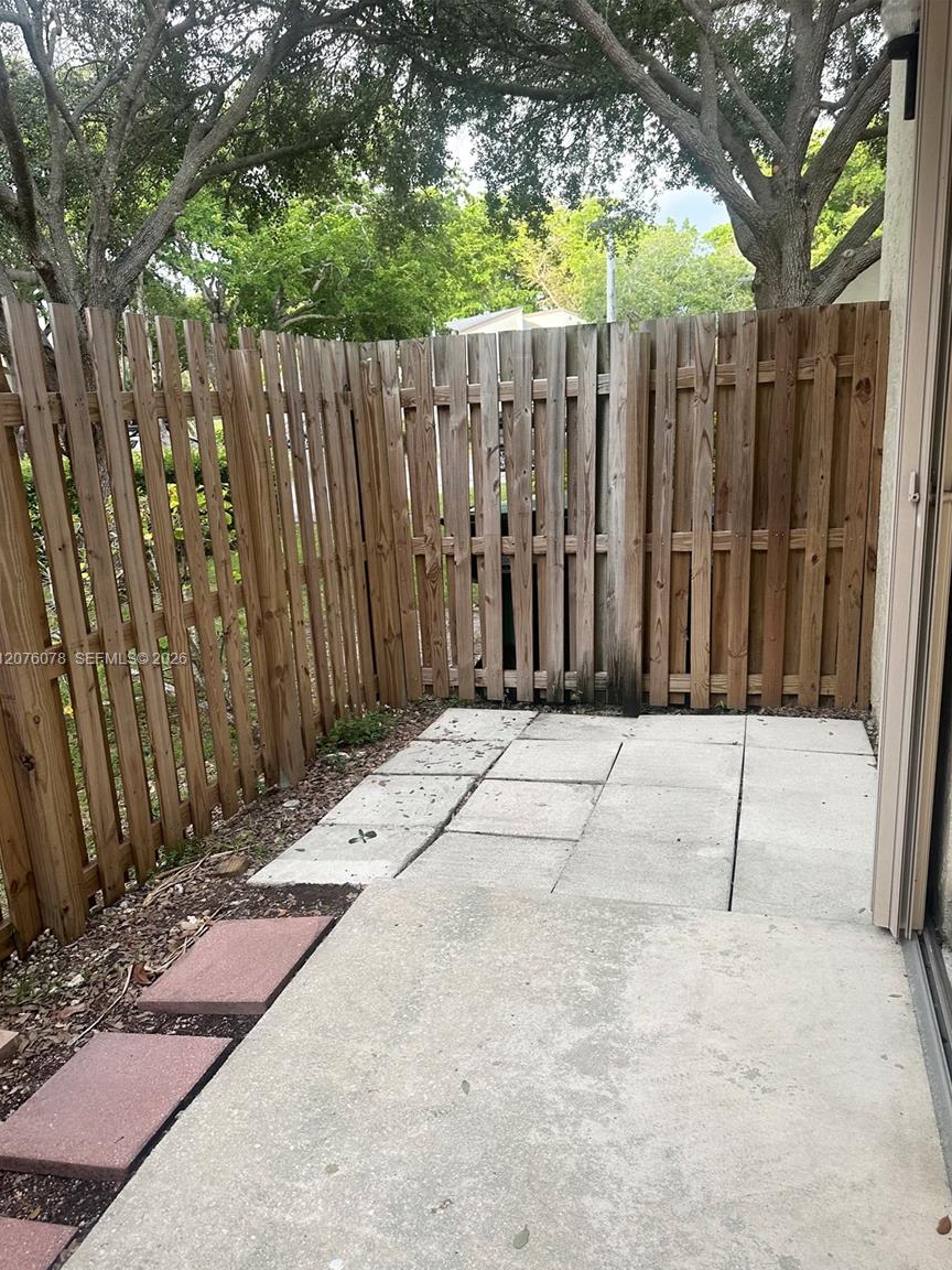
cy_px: 660
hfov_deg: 54.9
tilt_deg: -13.2
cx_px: 479
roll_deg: +2.4
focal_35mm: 25
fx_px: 917
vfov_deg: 69.4
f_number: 1.78
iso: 200
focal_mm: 6.86
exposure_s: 1/60
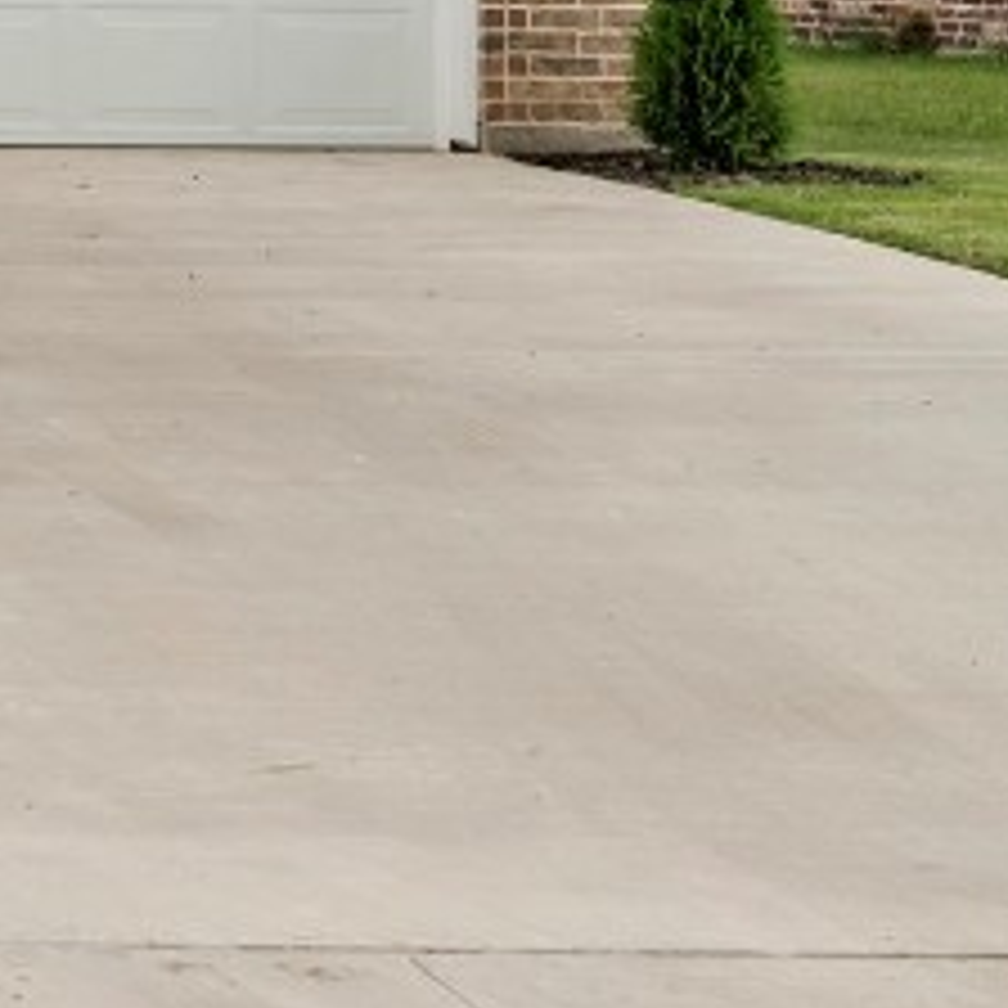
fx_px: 5041
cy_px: -342
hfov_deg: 10.0
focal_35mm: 153
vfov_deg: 11.1
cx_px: -1408
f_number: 7.1
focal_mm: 35
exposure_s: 1/500
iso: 100
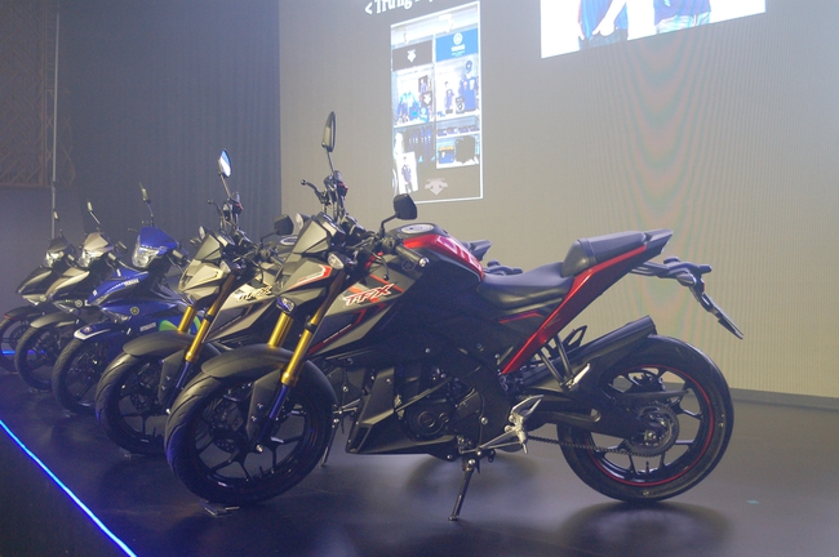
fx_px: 1222
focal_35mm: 52
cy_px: 278
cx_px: 420
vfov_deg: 25.7
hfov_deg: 37.9
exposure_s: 1/60
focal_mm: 35
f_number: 3.3
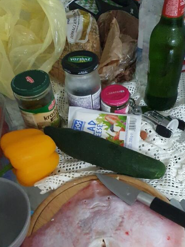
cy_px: 190
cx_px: 108
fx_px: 292
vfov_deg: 44.0
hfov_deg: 35.1
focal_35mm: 41
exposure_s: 1/50
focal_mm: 4.32
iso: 800
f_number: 1.5
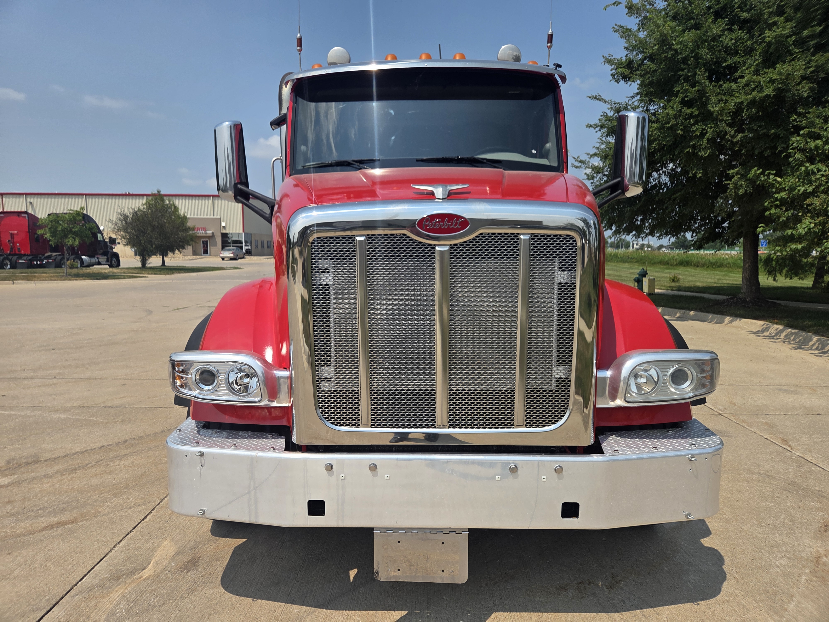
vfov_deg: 58.9
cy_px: 311
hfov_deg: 73.9
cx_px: 414
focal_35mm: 23
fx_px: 551
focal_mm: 5.4
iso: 80
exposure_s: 1/7891
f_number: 1.8
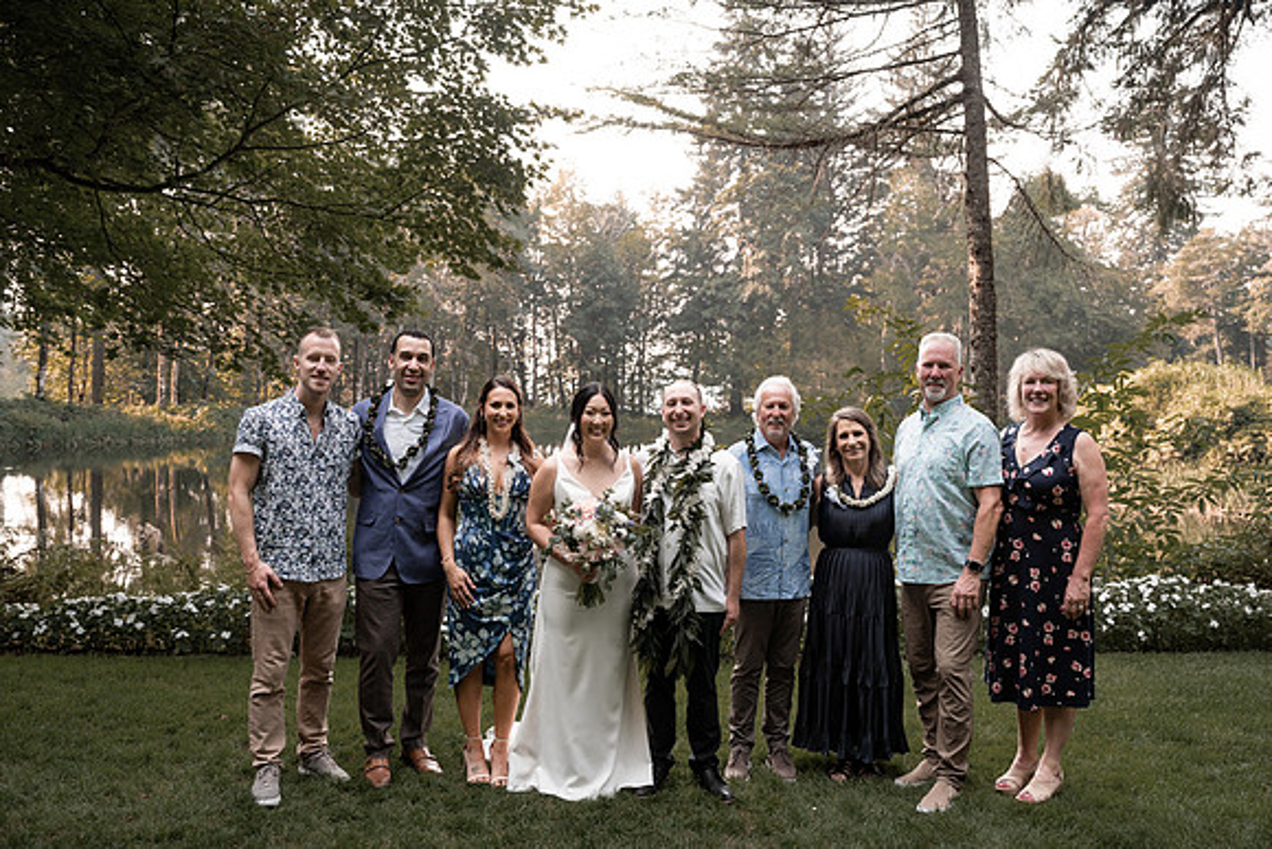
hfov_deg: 63.6
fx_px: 1025
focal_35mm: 29
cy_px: 424
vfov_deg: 45.0
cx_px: 636
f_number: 3.2
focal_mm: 29
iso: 200
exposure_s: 1/320
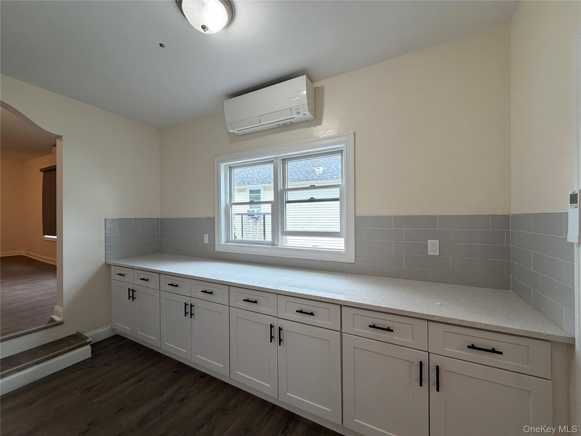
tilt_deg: +0.9
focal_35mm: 14
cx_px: 290
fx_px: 235
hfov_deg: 102.1
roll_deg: +1.3
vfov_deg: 85.7
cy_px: 218
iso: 200
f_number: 2.2
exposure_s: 1/120
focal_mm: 2.22
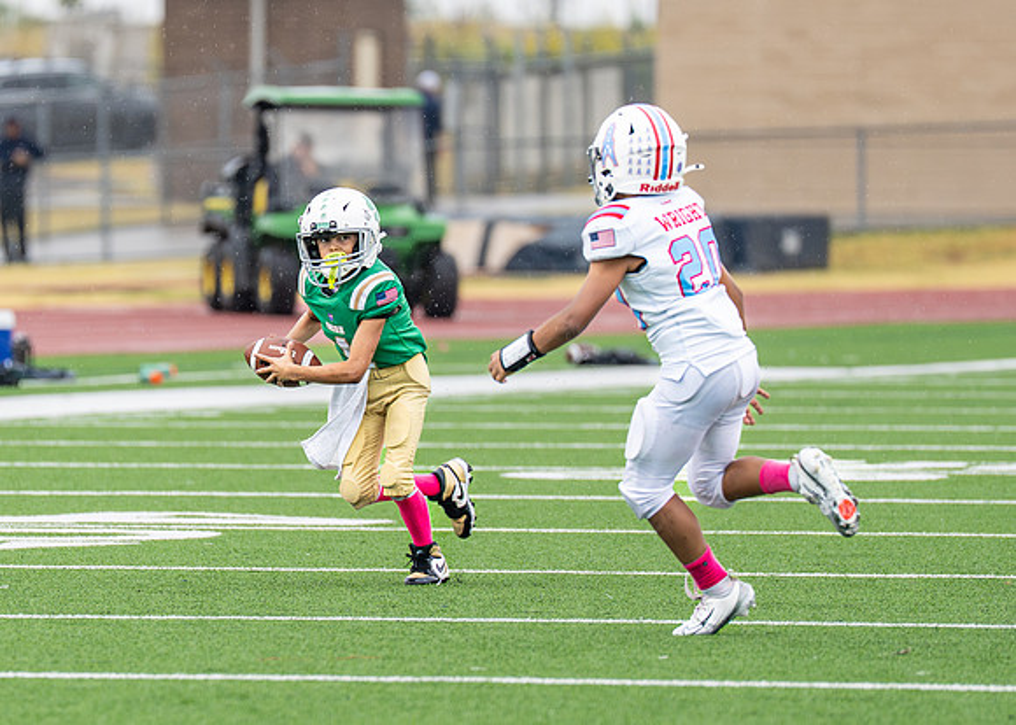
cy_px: 372
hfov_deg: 4.0
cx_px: 292
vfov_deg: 2.9
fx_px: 14489
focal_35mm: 502
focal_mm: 200
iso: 400
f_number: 2.8
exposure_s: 1/1000
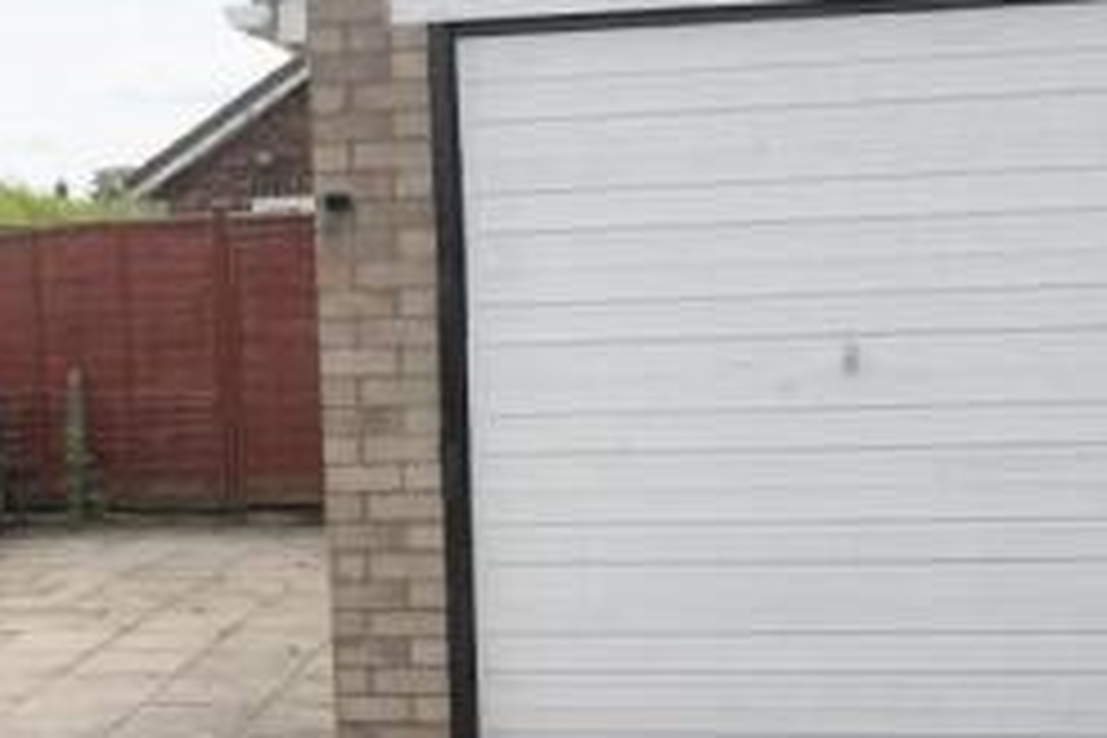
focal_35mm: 64
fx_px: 1968
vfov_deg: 21.2
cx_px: 284
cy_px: 403
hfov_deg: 30.9
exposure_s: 1/160
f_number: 11
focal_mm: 16
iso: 100
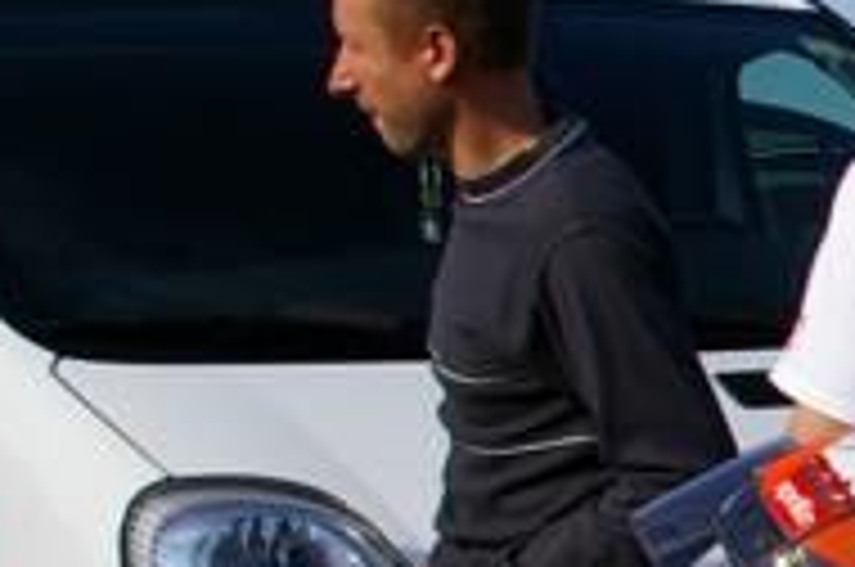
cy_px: 765
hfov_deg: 10.2
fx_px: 4386
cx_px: 1764
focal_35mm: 185
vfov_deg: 7.3
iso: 200
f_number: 11
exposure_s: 1/250
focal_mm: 26
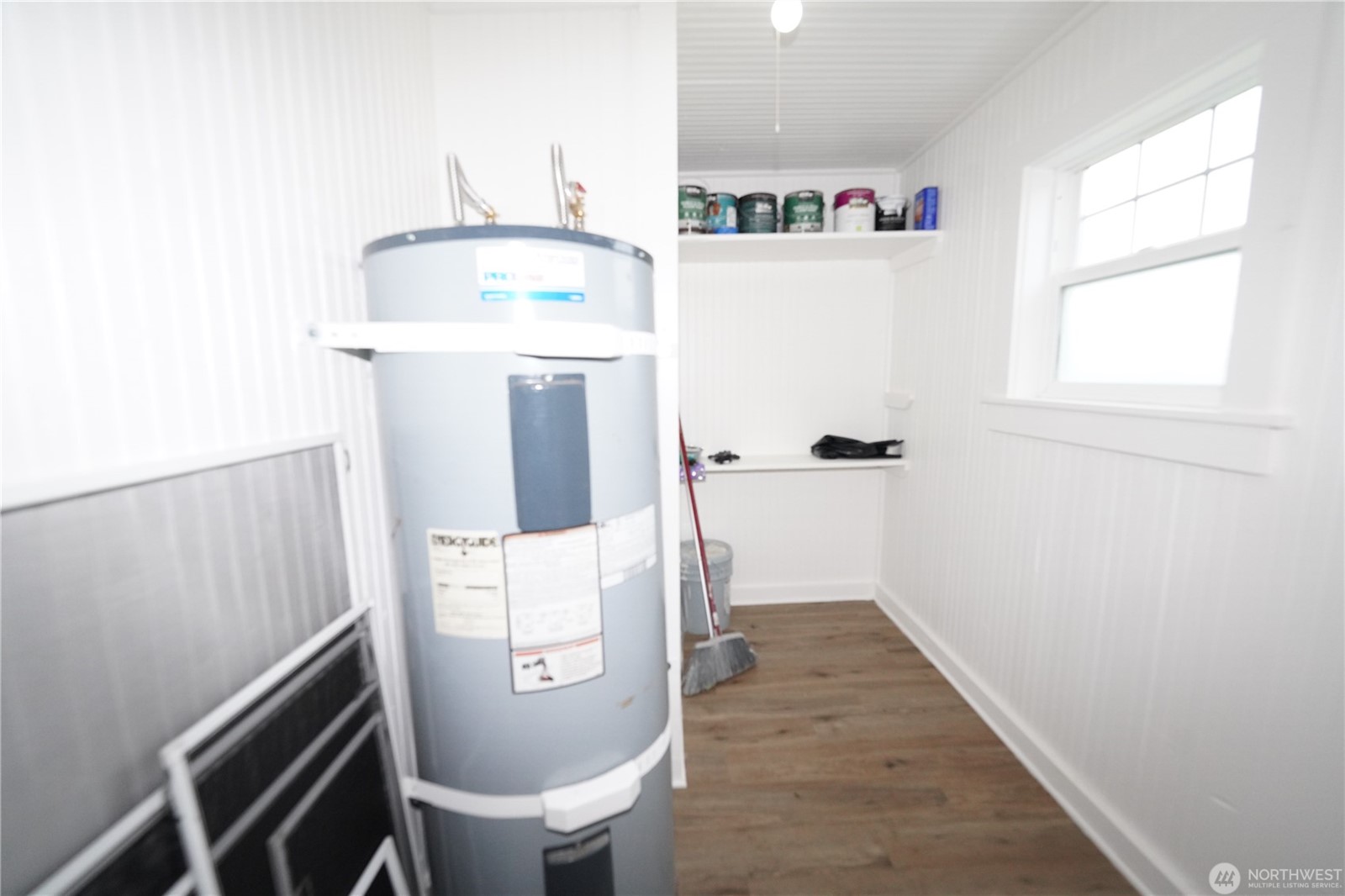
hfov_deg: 104.3
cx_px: 672
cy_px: 448
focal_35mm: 14
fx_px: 523
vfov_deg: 81.2
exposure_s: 1/1600
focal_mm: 14
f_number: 4
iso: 3200
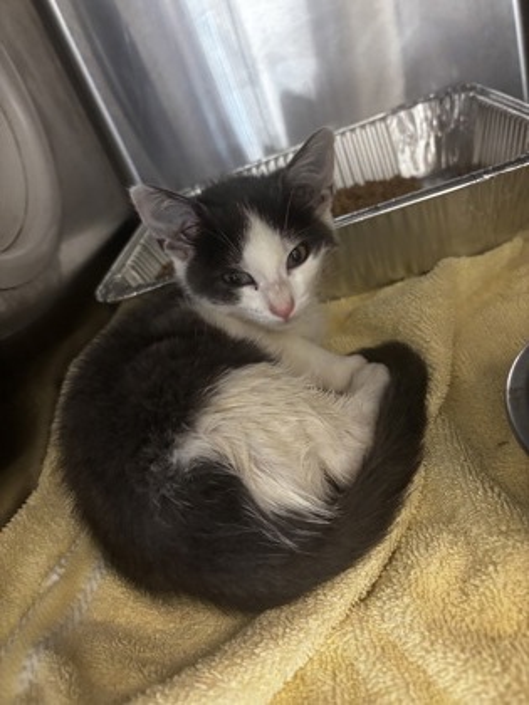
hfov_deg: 53.1
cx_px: 264
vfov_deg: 67.3
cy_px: 352
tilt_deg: -29.3
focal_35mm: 26
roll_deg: +23.2
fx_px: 530
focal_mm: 5.96
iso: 500
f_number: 1.6
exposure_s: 1/32
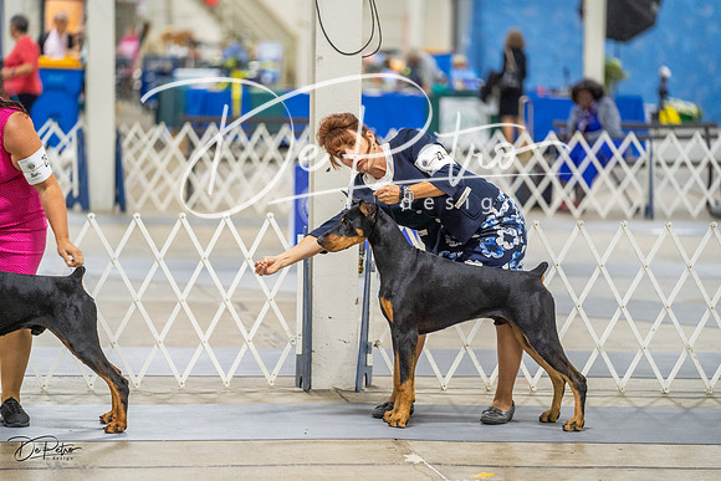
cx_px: 360
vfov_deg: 8.2
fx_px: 3345
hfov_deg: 12.3
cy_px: 240
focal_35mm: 167
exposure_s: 1/200
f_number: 2.8
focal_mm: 167
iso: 3200
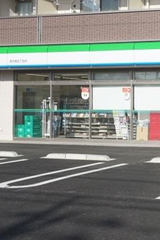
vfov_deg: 28.4
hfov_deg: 17.0
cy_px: 97
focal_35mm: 71
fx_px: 473
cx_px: 252
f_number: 9
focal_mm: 20
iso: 100
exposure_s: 1/160
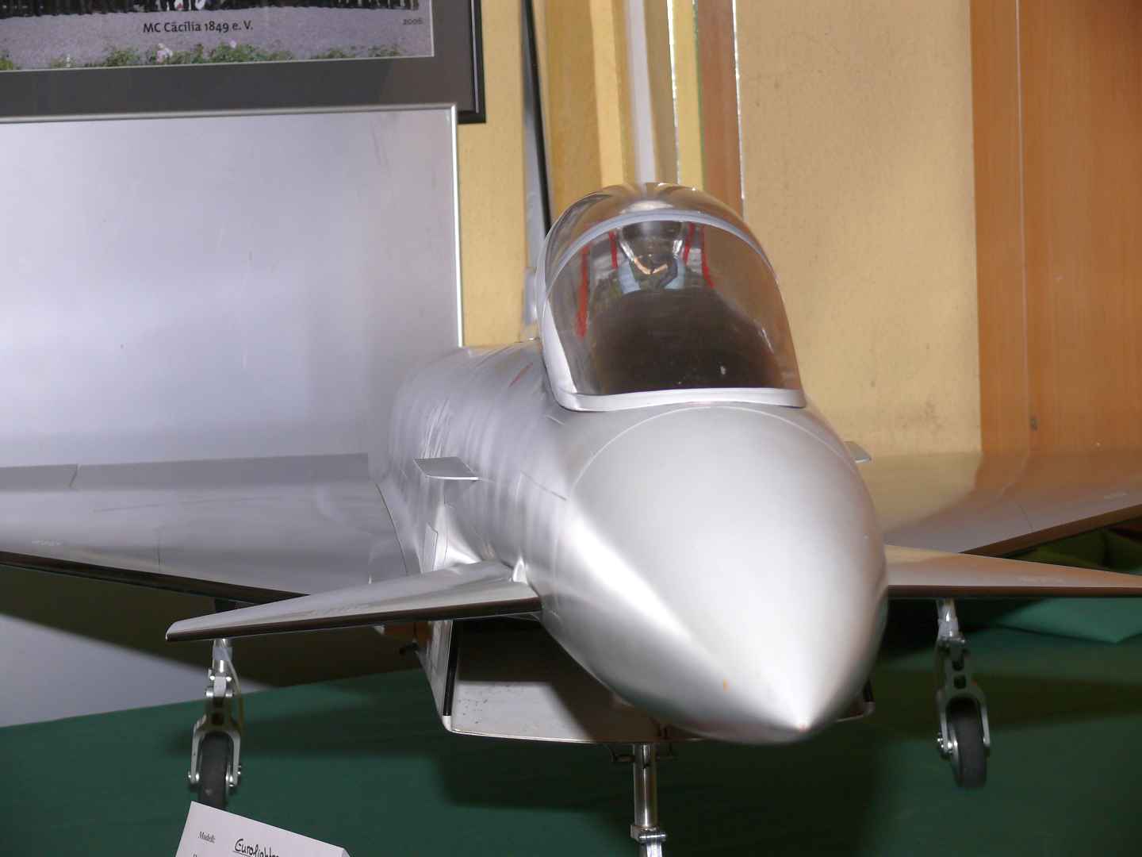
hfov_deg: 22.0
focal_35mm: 89
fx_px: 2936
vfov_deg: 16.6
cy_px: 428
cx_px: 571
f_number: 3.2
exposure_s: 1/125
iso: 100
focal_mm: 18.8
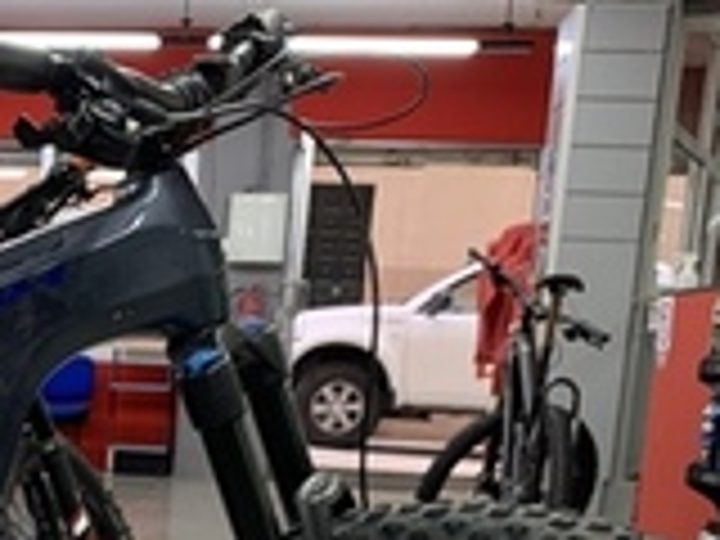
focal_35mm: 81
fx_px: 1685
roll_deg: -2.5
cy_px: 668
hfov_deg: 22.6
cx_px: -99
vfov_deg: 17.3
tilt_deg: -10.0
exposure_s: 1/60
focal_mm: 4.25
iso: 160
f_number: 1.8
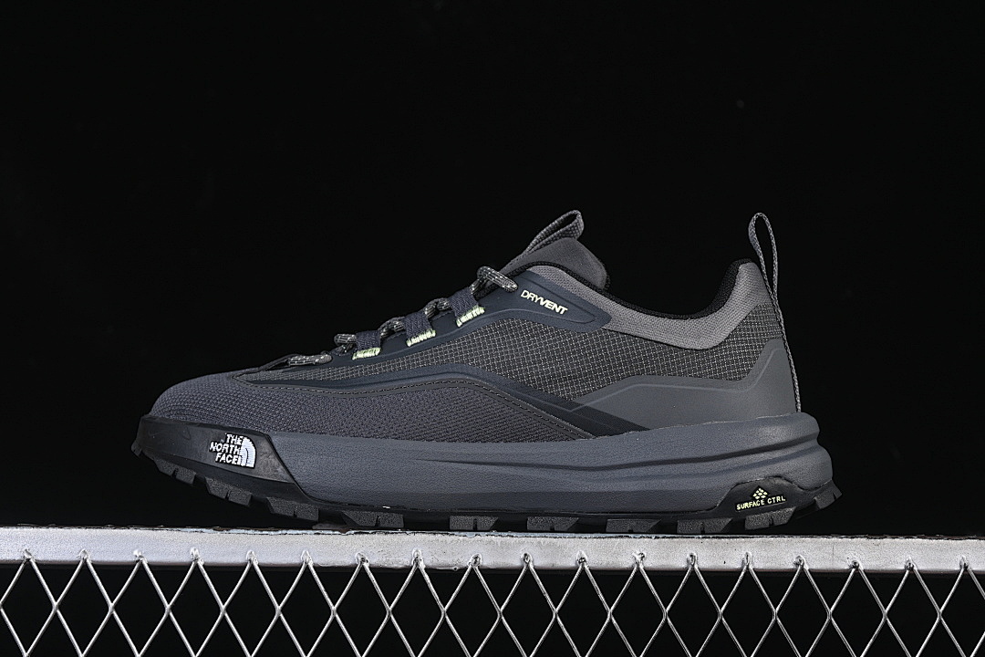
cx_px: 492
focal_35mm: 75
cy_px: 328
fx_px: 2052
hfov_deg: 27.0
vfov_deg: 18.2
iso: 160
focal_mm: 50
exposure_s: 1/60
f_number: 6.3
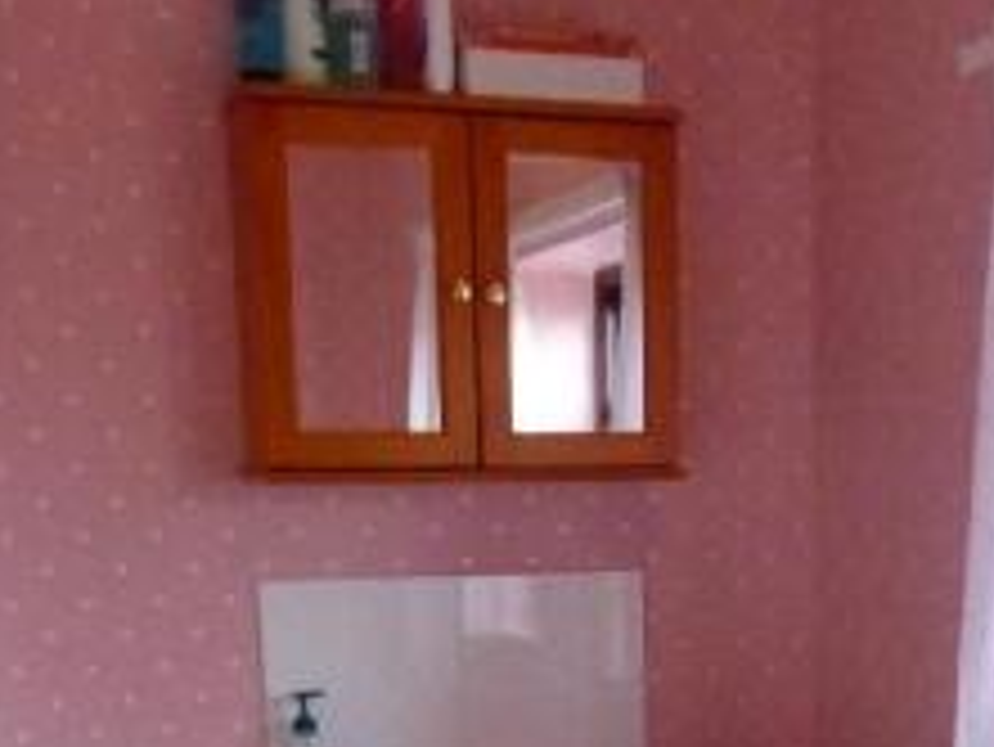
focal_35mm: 66
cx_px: 681
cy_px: 965
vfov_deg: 20.4
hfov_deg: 29.1
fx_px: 1896
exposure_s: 1/200
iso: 1600
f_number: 2.8
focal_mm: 4.5
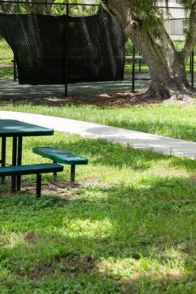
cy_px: 48
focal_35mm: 129
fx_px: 1053
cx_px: 10
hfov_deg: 10.6
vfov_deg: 15.7
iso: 160
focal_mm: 64
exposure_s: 1/125
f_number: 6.7
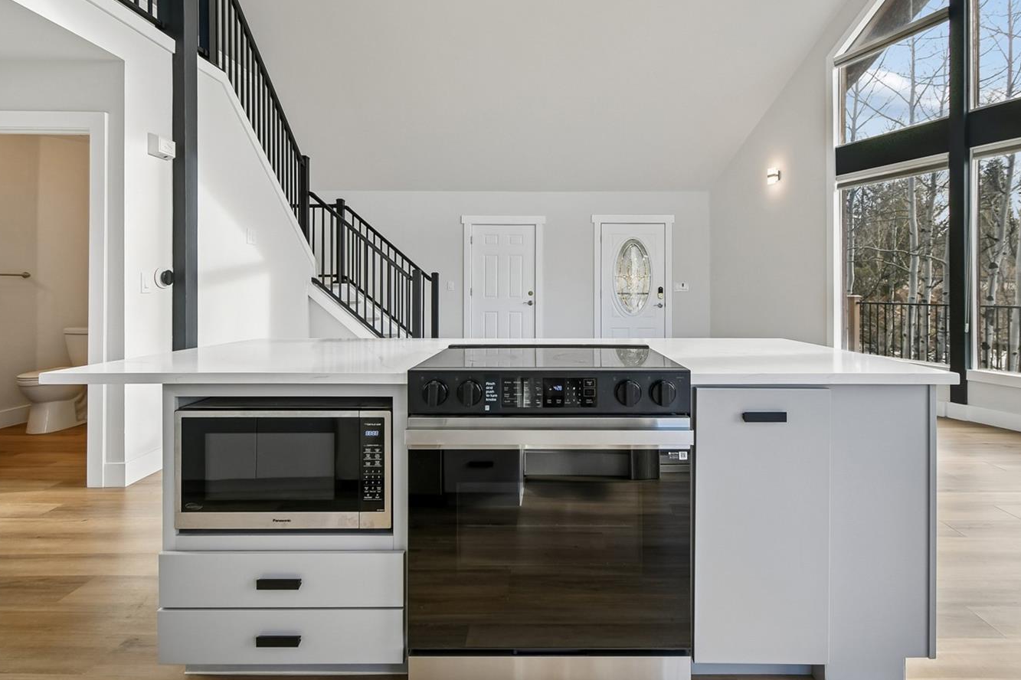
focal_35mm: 18
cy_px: 284
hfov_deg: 89.8
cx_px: 553
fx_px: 510
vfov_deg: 66.9
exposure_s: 1/80
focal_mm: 10
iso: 200
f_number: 6.3
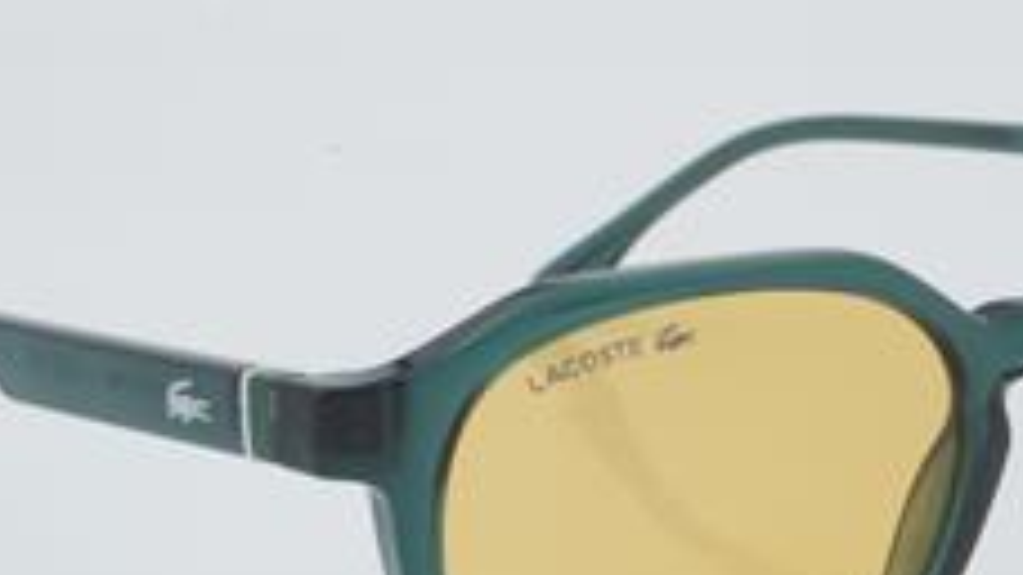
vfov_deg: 8.8
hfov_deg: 15.5
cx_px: 664
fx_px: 3742
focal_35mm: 138
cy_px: 485
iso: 100
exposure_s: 1/3
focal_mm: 50
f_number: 32
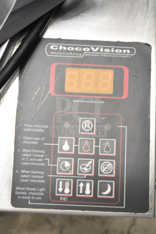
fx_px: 409
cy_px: 117
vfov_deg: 31.9
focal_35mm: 63
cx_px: 78
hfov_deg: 21.6
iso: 5000
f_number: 5
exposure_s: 1/60
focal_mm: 42
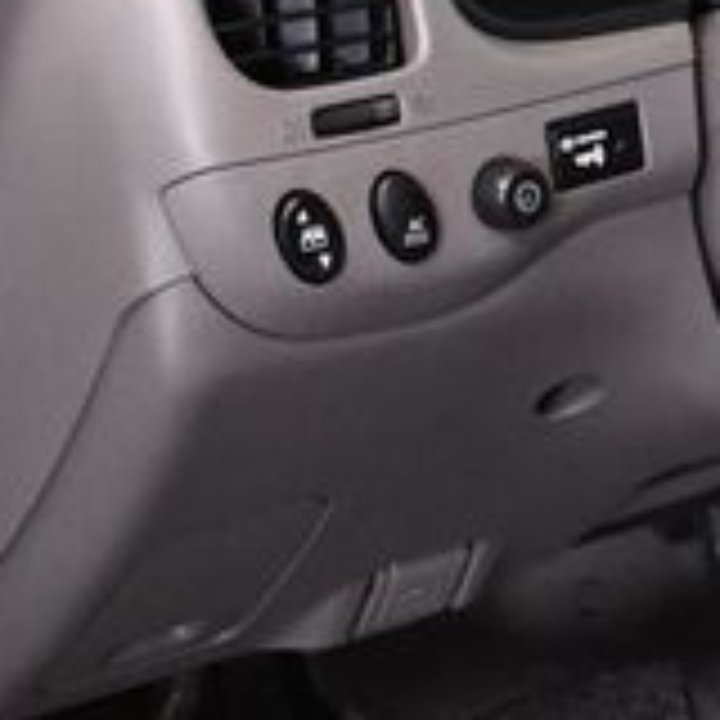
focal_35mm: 136
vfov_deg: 12.8
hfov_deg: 11.9
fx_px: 3200
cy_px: 104
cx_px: 1264
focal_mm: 27
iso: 3200
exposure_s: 1/80
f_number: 4
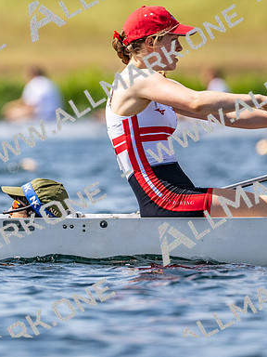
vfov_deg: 2.3
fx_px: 8958
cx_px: 79
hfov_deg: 1.7
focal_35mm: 871
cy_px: 178
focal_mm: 400
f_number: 4.5
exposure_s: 1/2500
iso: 200
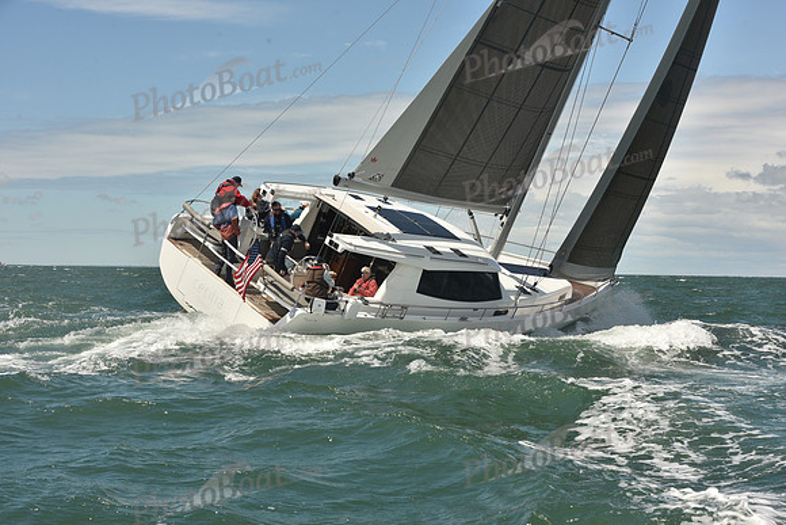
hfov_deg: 28.8
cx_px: 393
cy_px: 262
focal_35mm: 70
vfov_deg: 19.5
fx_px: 1529
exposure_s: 1/800
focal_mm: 70
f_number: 11
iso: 320
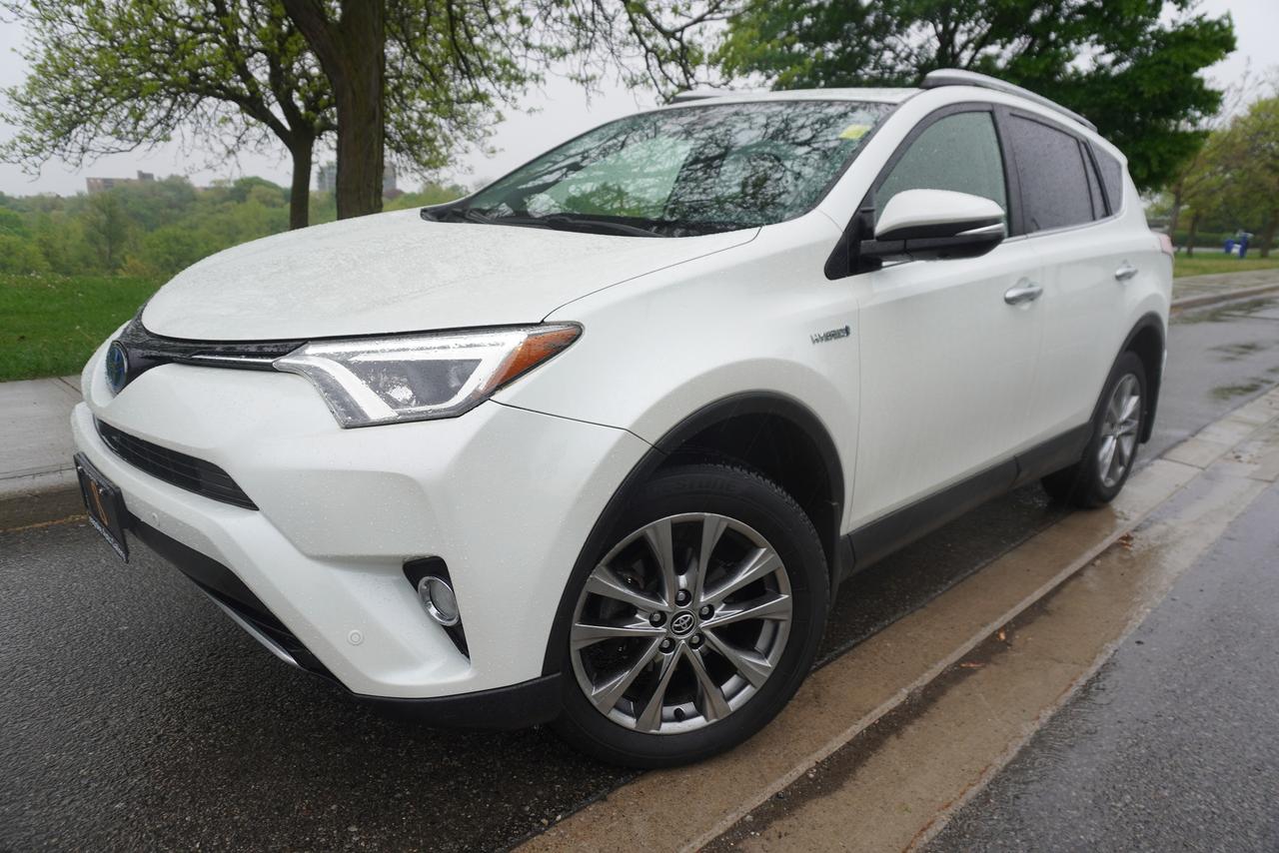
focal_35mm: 24
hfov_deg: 73.7
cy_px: 426
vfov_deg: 53.2
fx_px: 853
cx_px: 640
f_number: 5
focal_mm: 16
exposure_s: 1/100
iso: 100
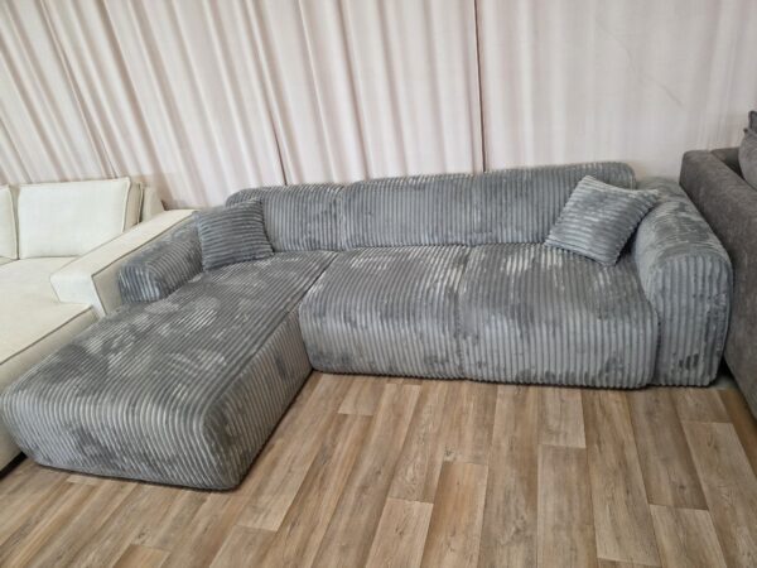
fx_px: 503
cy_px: 284
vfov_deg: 58.9
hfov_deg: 73.9
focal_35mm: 23
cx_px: 378
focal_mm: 6.3
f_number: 1.7
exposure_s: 1/100
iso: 320
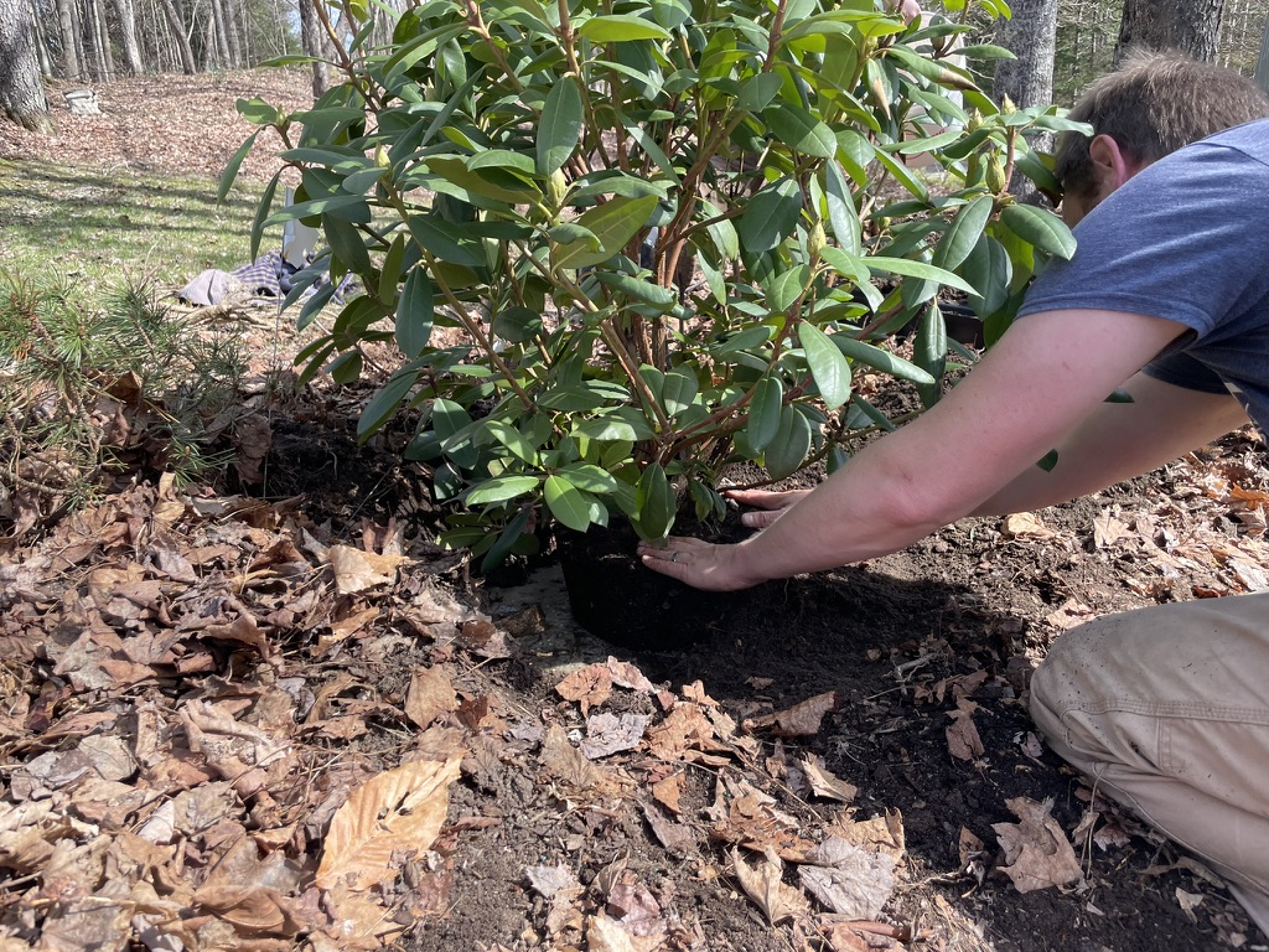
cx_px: 634
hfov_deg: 67.3
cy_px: 476
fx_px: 953
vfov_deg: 53.1
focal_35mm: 26
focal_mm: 4.2
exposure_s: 1/443
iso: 32
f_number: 1.6
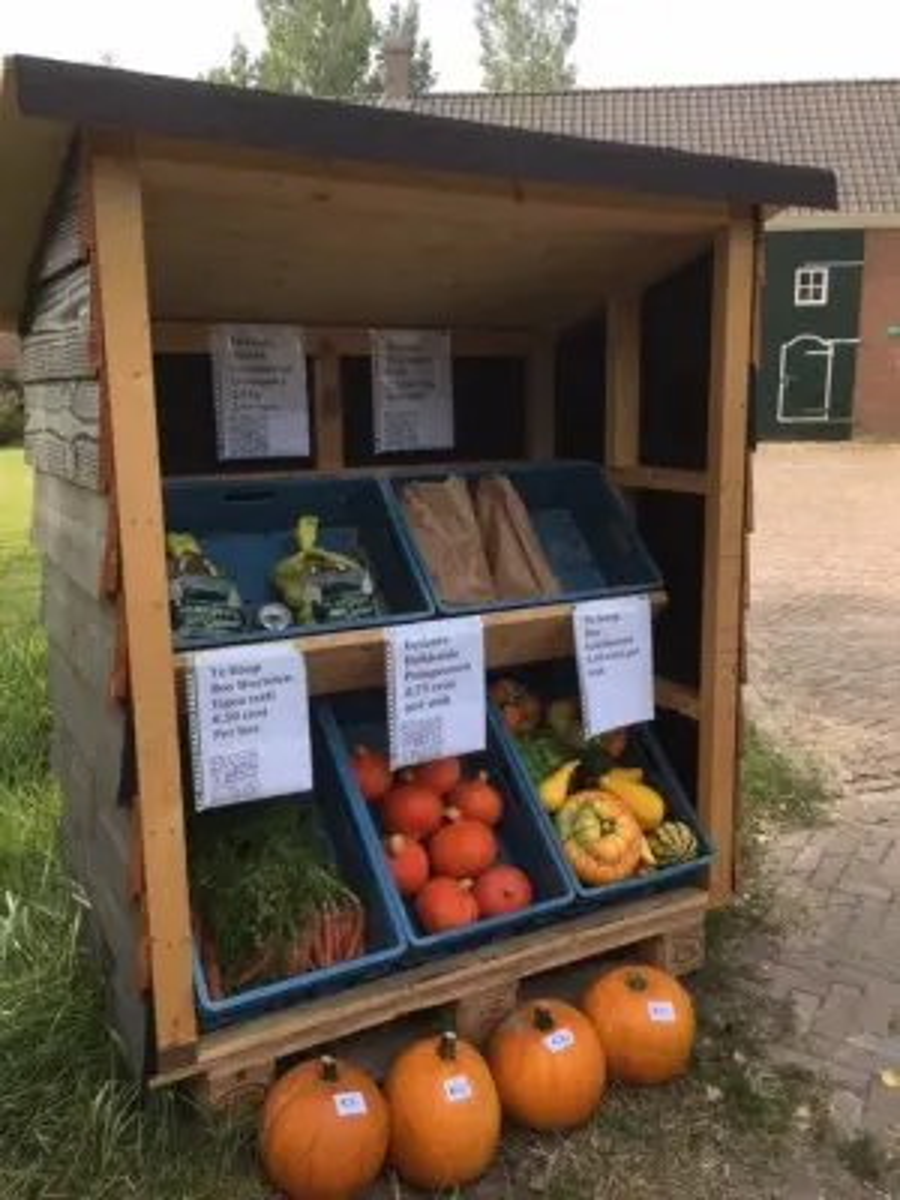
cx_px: 450
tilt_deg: -11.7
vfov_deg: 61.7
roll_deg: -0.8
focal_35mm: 29
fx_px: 1005
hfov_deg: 48.2
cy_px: 600
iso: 25
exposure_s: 1/409
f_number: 2.2
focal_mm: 4.15
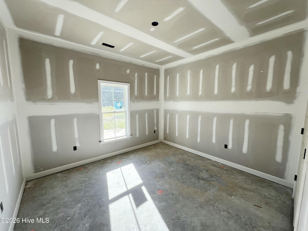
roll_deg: +0.0
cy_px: 116
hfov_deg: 106.2
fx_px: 116
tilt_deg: -6.6
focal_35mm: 13
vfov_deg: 89.9
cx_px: 154
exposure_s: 1/168
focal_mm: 1.57
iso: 32
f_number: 1.8
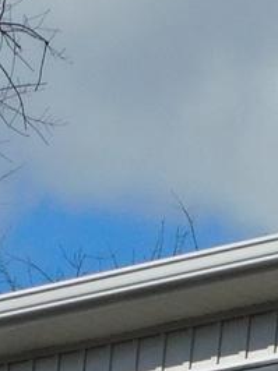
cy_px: 828
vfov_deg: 4.9
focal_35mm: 393
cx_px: 390
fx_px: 4215
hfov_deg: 3.8
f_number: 7.6
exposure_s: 1/500
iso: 125
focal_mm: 9
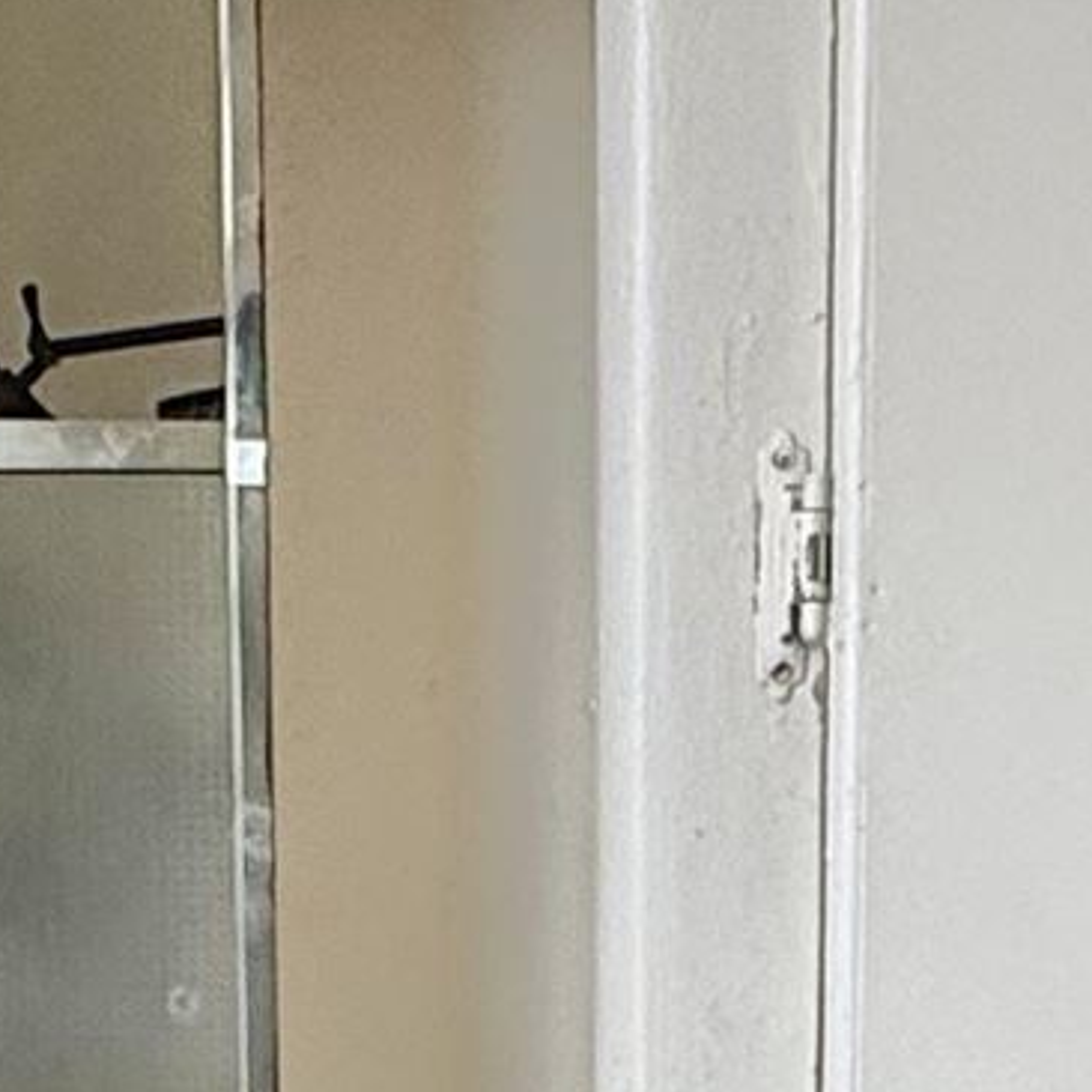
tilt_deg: -13.0
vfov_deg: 14.1
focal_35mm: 104
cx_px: 719
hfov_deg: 16.7
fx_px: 3712
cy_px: 2175
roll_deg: +0.1
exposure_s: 1/99
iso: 100
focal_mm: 2.22
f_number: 2.2
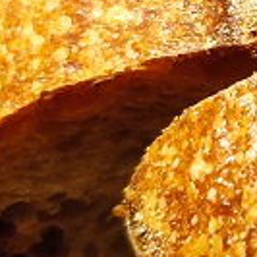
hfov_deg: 18.2
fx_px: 697
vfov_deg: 20.6
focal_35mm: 83
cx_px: 404
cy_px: 42
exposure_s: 1/50
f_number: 1.89
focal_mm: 5.43
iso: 690
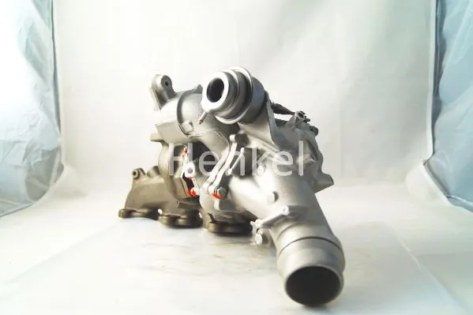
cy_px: 158
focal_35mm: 36
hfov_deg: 53.1
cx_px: 236
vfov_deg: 36.9
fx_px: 473
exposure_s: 1/160
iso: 200
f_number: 4
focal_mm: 24
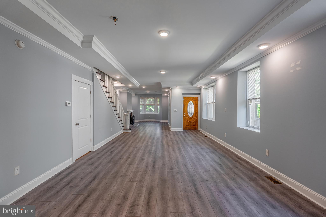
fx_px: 149
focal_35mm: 16
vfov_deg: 72.0
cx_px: 163
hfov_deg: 95.0
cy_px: 108
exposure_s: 1/800
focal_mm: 16.5
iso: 640
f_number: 5.6
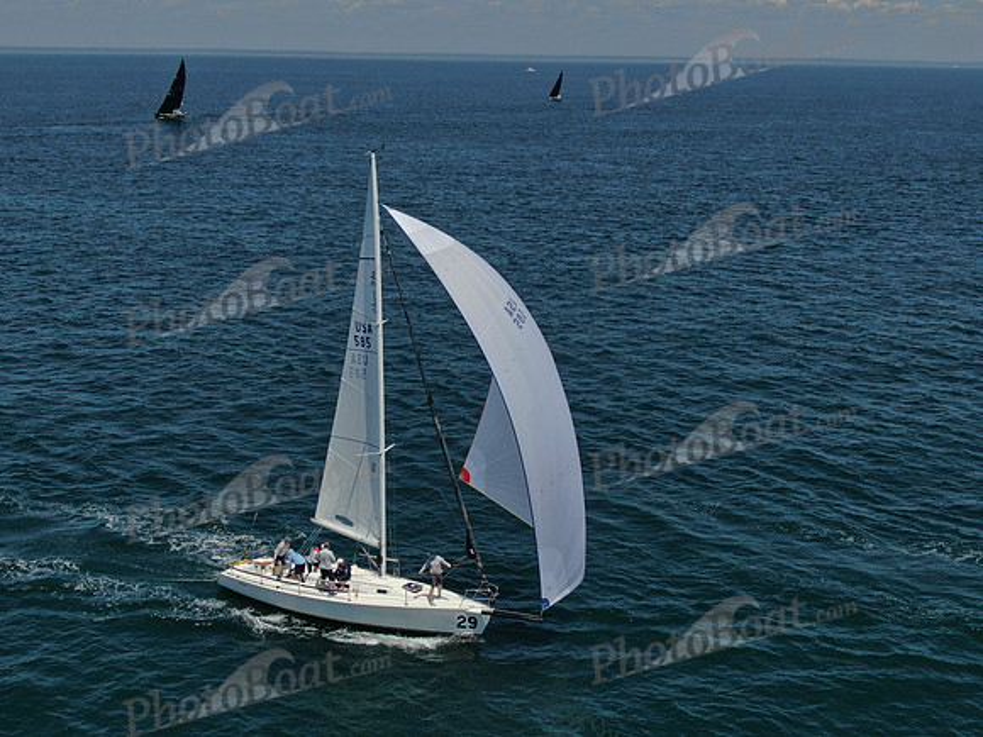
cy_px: 368
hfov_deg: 39.7
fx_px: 1363
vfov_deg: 30.3
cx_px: 492
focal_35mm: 48
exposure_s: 1/1600
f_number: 3.8
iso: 100
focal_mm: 8.6
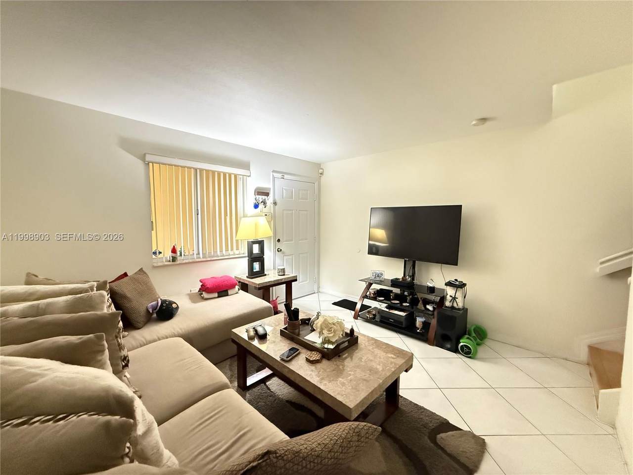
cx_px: 316
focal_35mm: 14
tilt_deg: -3.5
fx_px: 256
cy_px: 238
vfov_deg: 85.7
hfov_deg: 102.1
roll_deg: -0.5
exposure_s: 1/60
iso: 1250
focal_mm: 2.22
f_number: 2.2
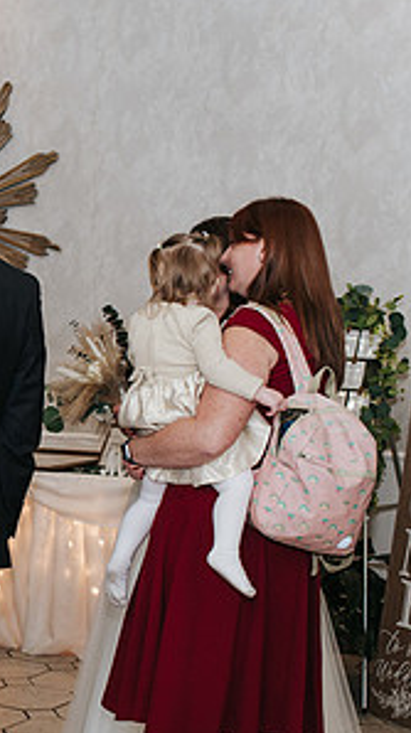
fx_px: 1457
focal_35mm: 75
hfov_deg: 15.3
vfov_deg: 28.2
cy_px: 444
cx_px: -133
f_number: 3.2
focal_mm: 35
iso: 800
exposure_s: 1/200
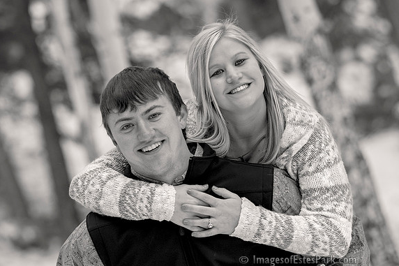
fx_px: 1518
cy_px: 134
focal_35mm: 137
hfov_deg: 15.0
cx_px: 202
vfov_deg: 10.0
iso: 250
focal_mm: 135
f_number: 3.5
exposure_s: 1/200
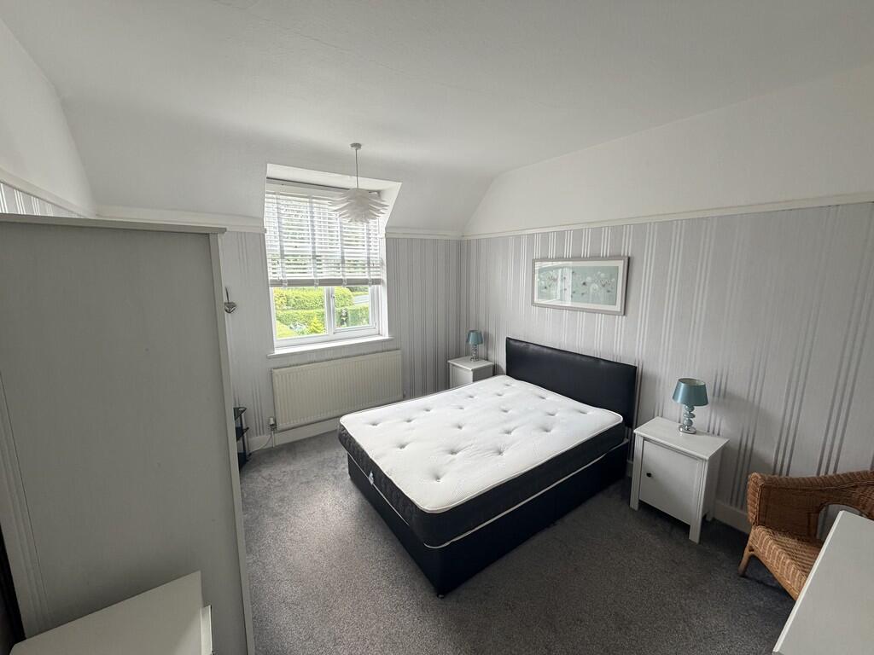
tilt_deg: -10.6
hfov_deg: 102.1
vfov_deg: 85.7
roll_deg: +1.1
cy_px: 328
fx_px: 353
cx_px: 437
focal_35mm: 14
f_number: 2.2
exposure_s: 1/121
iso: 200
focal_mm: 2.22
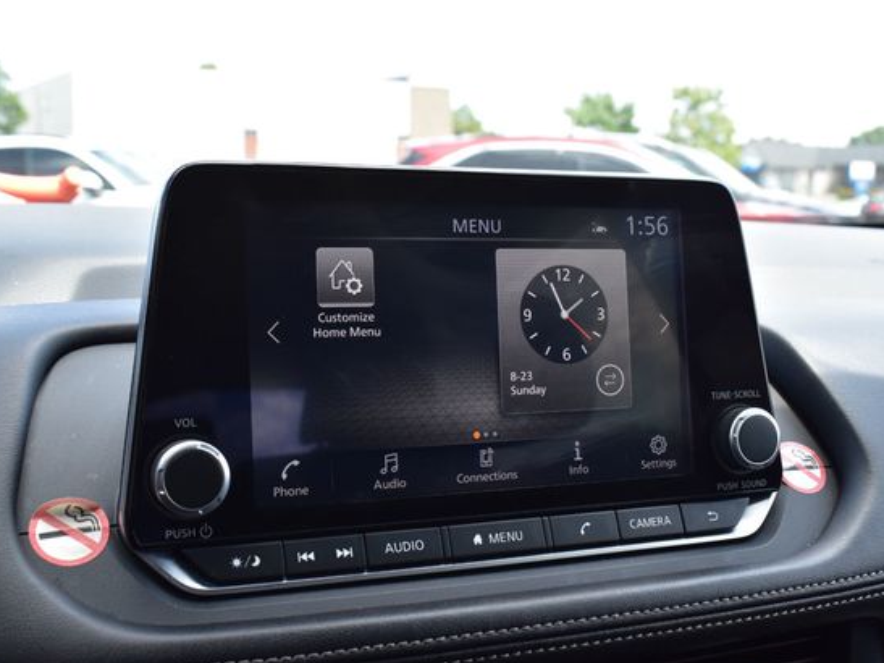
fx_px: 1163
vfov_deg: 31.8
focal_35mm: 46
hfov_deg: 41.6
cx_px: 457
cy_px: 325
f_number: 9
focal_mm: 27
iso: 400
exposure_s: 1/125
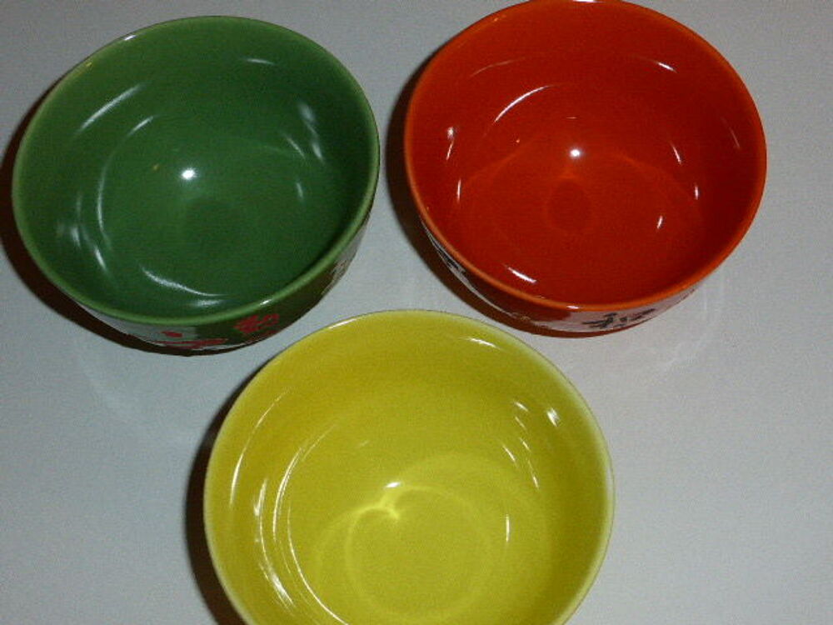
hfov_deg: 36.2
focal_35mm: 53
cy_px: 312
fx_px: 1275
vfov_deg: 27.5
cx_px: 416
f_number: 4.4
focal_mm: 9
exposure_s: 1/60
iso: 500
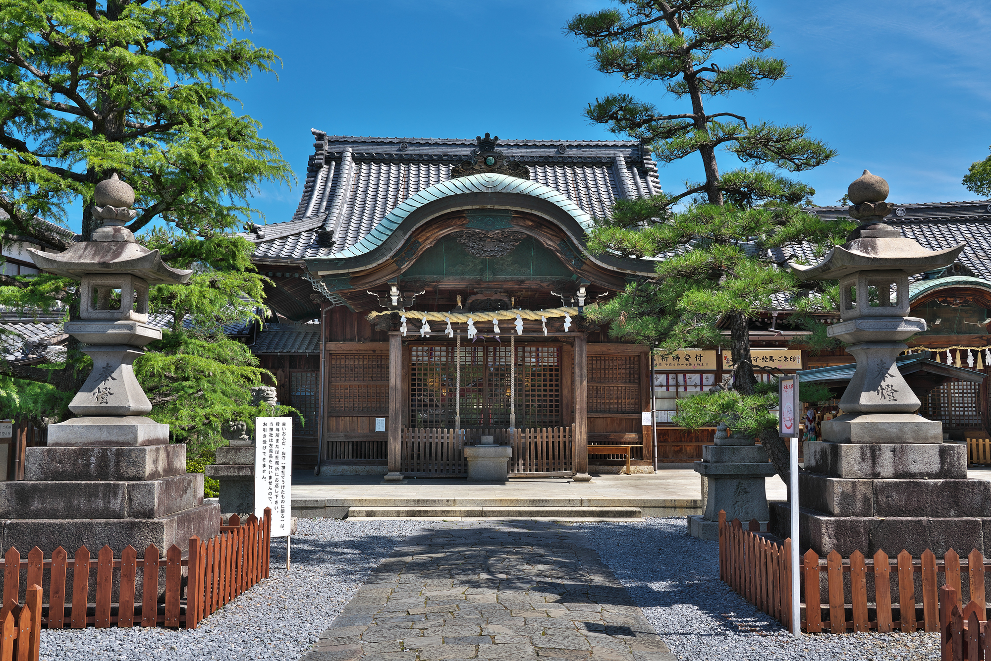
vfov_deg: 40.0
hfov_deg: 57.2
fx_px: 908
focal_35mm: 33
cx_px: 496
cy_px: 330
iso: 100
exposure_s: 1/125
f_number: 10
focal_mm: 33
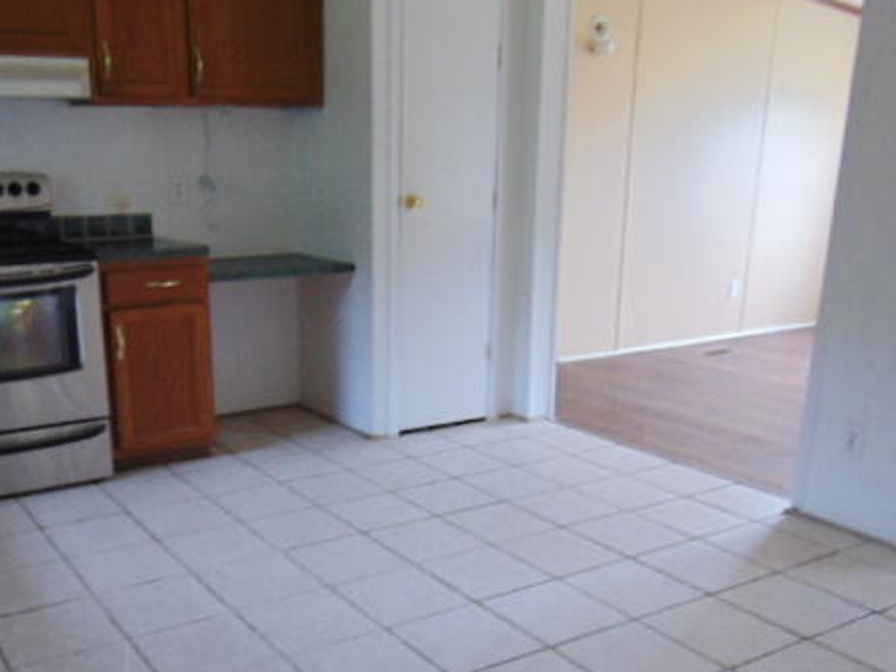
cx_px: 345
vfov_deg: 39.2
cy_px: 442
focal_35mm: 36
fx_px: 932
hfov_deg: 50.9
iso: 100
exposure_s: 1/30
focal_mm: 4.5
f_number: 3
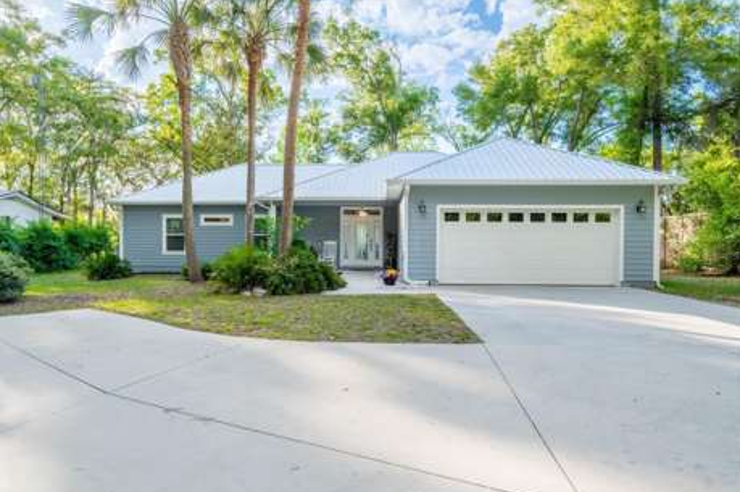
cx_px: 361
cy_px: 254
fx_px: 483
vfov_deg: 53.9
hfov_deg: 74.9
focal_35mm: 24
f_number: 8
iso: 400
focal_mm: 22.5
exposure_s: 1/2500
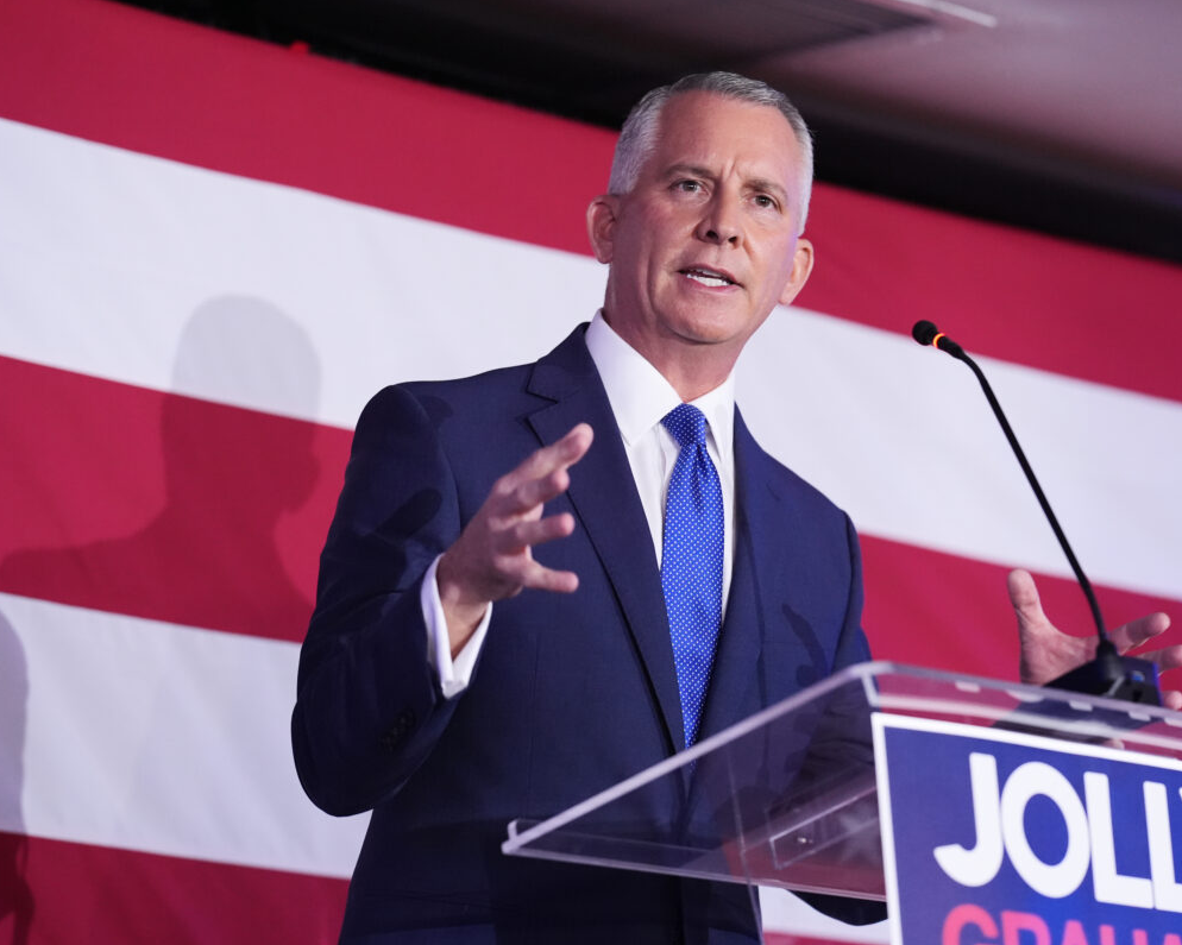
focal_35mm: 153
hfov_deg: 12.6
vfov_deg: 10.1
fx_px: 5352
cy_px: 471
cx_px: 622
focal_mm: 135
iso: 4000
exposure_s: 1/125
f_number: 2.8
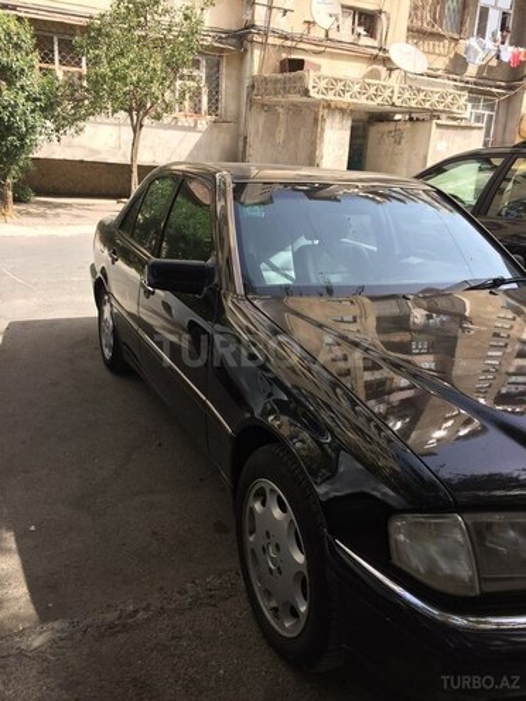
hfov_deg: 48.2
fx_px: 588
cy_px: 350
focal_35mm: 29
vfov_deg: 61.7
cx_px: 263
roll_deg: -2.4
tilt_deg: -17.3
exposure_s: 1/578
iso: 32
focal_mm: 4.15
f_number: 2.2
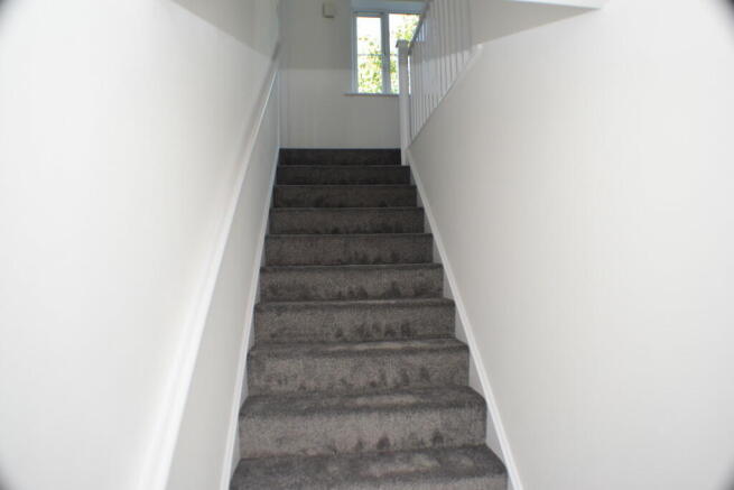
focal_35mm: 27
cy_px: 245
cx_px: 367
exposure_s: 1/100
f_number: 5
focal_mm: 18
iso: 400
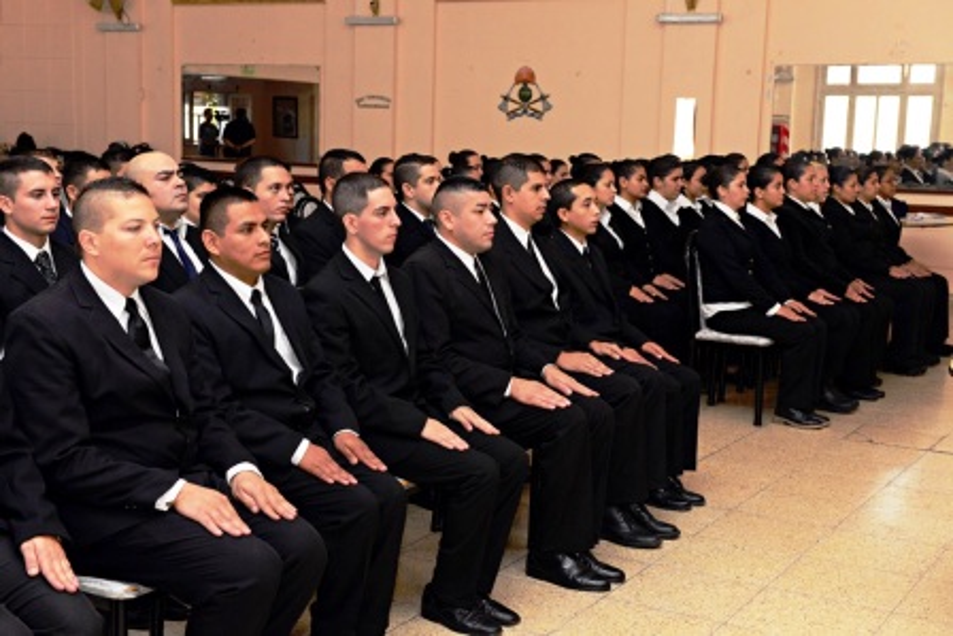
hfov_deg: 38.2
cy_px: 318
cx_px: 476
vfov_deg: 26.0
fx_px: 1377
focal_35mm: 52
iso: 1600
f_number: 8
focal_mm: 52
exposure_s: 1/200
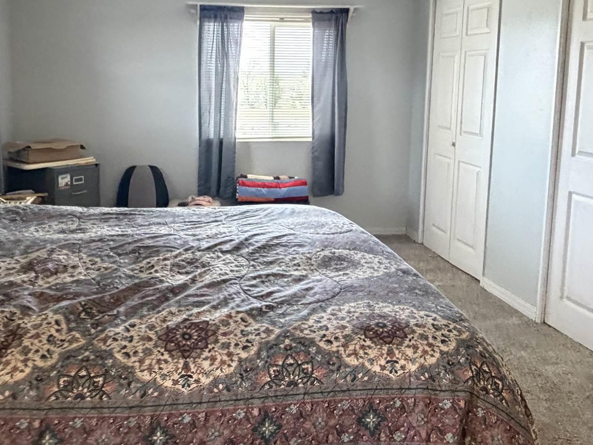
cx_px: 233
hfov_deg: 53.5
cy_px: 142
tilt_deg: -8.3
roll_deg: -0.7
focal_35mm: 34
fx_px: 583
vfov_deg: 41.2
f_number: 2.2
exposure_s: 1/60
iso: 400
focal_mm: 2.22
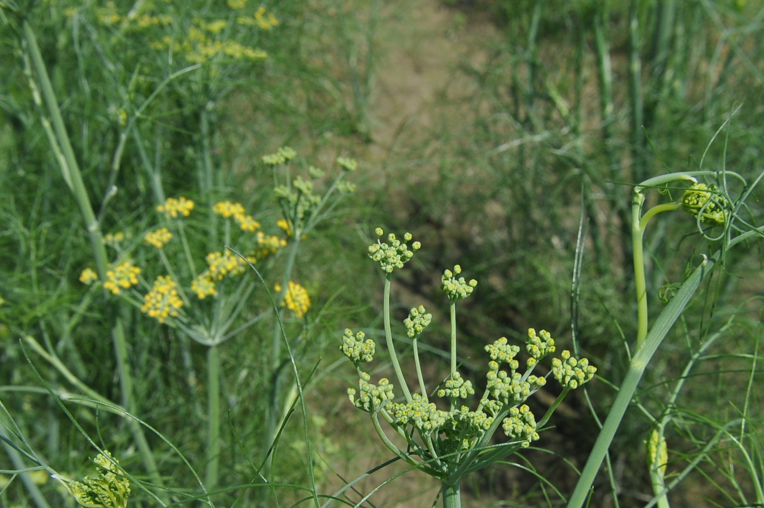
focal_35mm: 48
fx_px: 1017
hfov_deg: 41.2
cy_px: 357
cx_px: 396
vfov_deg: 27.7
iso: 200
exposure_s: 1/400
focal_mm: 18
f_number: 10
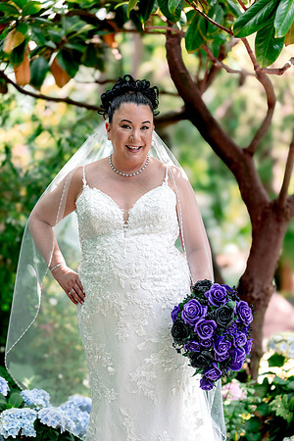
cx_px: 147
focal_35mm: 91
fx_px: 1115
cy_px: 220
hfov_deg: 15.0
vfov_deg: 22.4
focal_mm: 91
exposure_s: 1/1000
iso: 320
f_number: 2
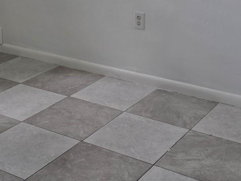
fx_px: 467
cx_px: 113
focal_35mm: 67
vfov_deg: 21.4
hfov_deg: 29.0
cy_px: 11
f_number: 1.7
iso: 80
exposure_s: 1/180
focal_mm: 6.3
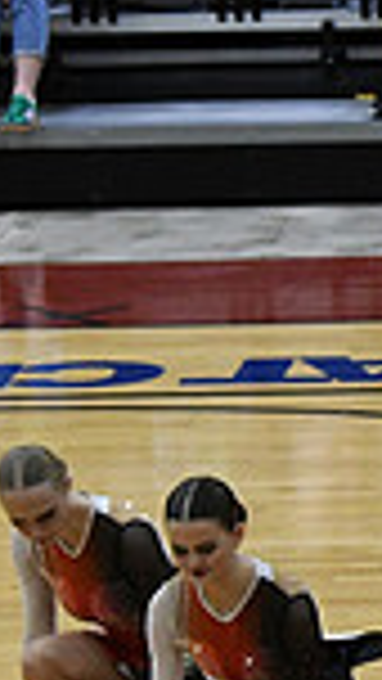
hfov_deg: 2.8
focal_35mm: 422
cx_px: 1133
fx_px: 7595
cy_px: 574
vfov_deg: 5.1
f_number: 4
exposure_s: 1/500
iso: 4000
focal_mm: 70
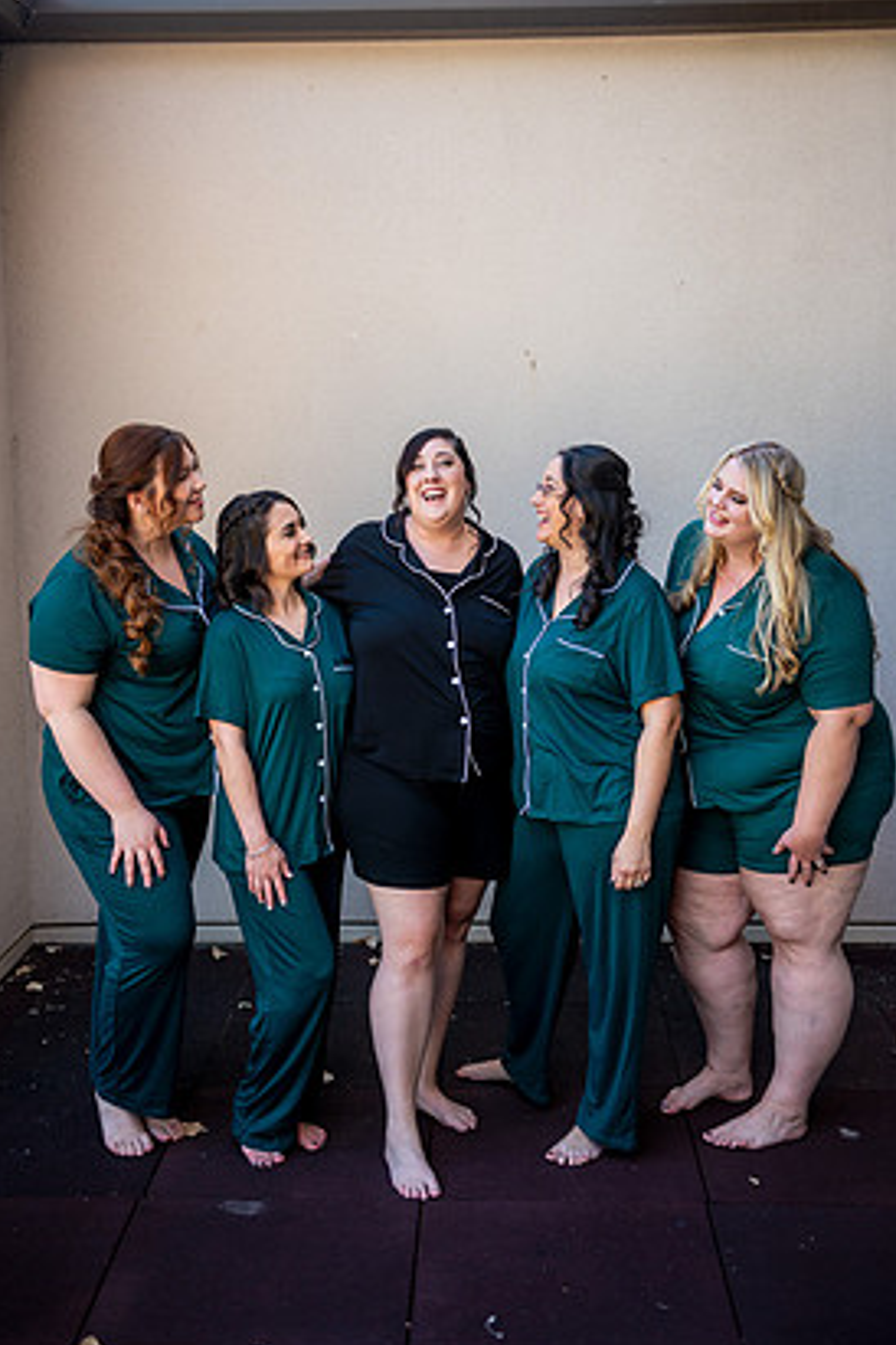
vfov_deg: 42.7
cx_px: 451
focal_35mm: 46
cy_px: 655
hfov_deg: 29.2
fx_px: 1717
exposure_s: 1/200
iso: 200
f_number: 2.8
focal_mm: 42
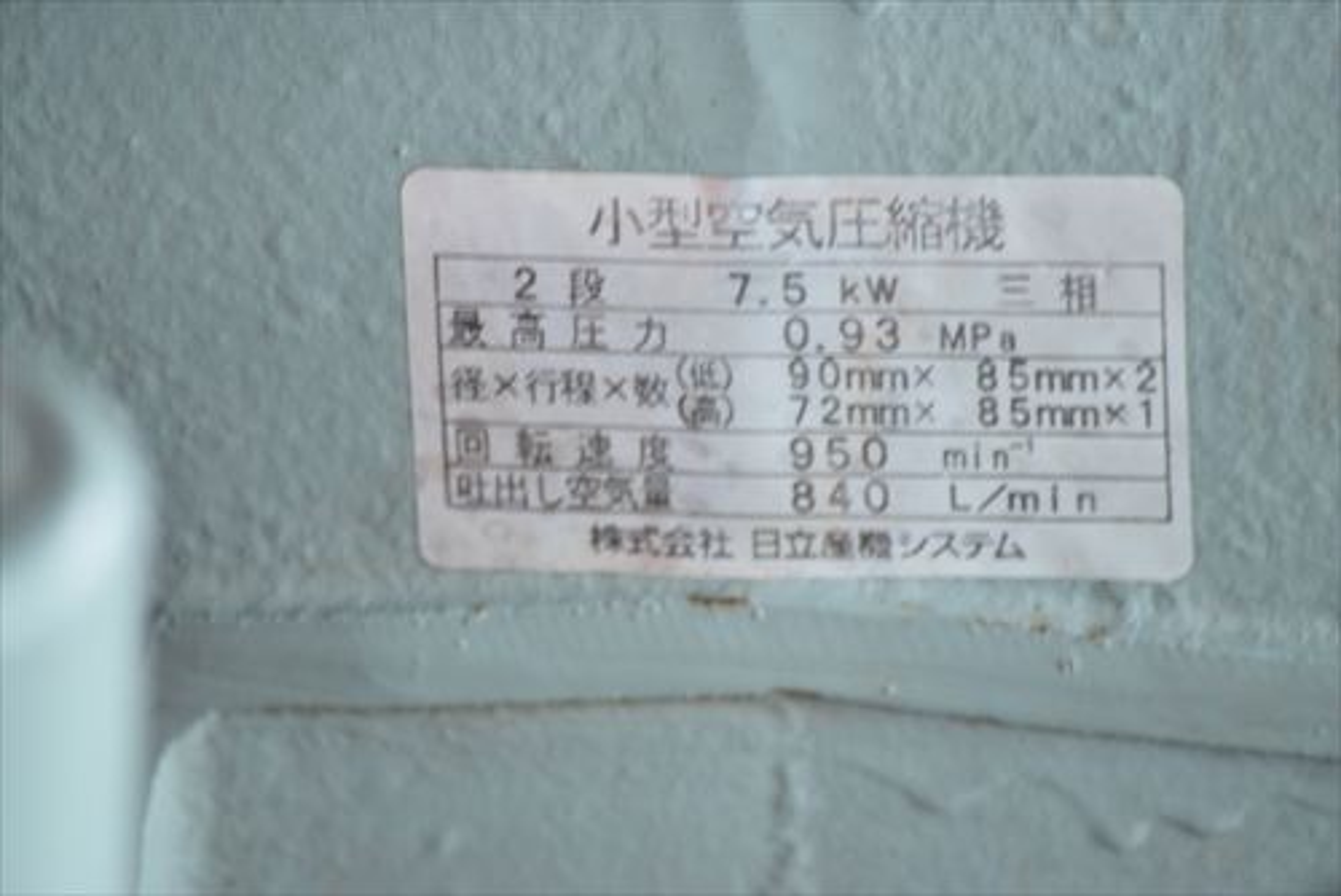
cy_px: 448
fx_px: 16772
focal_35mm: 450
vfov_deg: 3.1
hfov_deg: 4.6
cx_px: 670
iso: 1250
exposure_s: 1/40
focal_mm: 300
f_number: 6.3
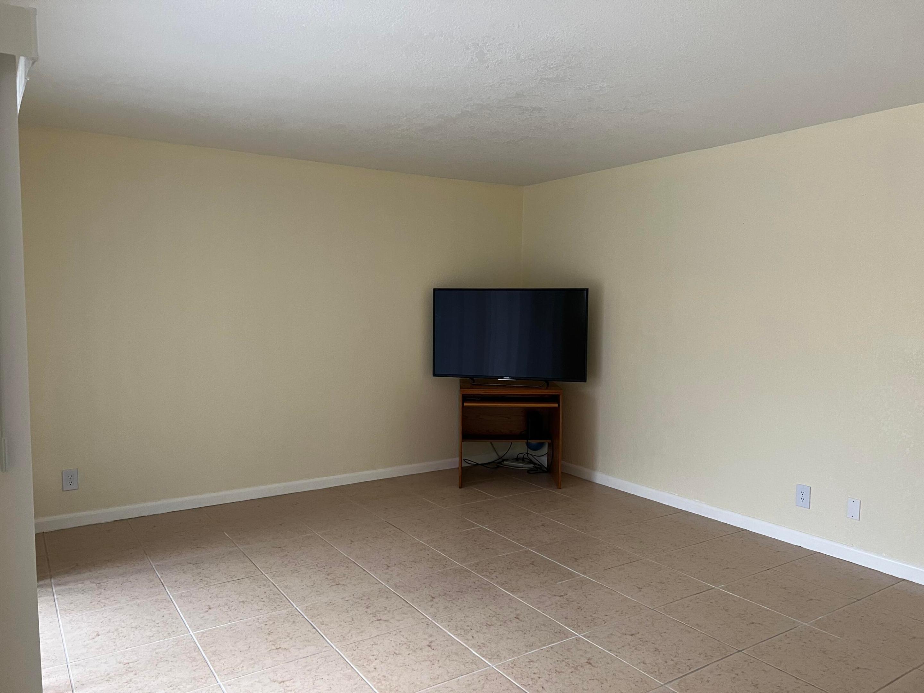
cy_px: 346
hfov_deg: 67.3
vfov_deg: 53.1
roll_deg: -0.1
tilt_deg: -4.7
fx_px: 694
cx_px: 462
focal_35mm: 26
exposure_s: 1/60
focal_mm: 5.7
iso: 200
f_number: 1.5
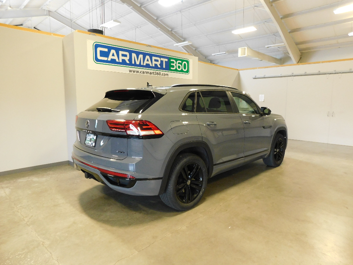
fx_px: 235
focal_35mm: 23
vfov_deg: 58.9
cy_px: 132
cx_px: 176
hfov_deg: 73.9
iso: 400
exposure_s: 1/20
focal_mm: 4
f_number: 3
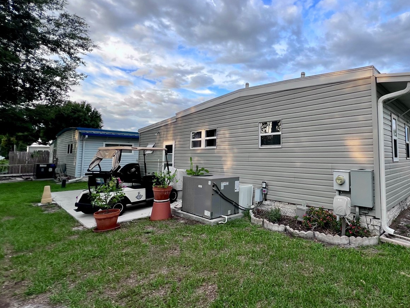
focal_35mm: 18
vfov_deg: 71.4
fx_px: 213
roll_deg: -0.5
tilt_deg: +5.4
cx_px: 277
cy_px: 137
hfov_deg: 84.3
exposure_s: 1/141
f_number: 1.8
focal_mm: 1.57
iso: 32
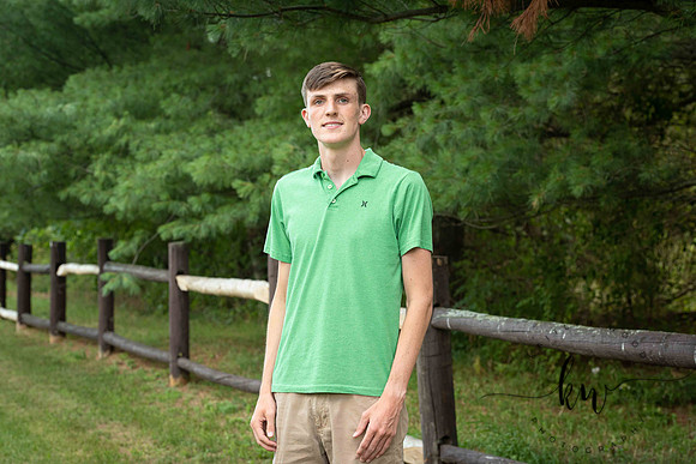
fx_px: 1779
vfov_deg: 14.9
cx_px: 348
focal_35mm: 92
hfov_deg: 22.1
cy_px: 232
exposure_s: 1/200
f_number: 6.3
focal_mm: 92
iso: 500
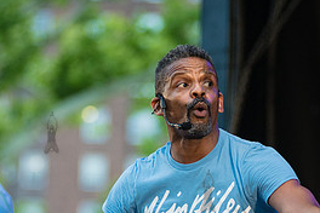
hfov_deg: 6.9
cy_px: 191
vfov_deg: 4.6
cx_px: 207
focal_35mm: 297
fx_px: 2640
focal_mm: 135
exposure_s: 1/1000
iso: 1600
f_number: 2.8
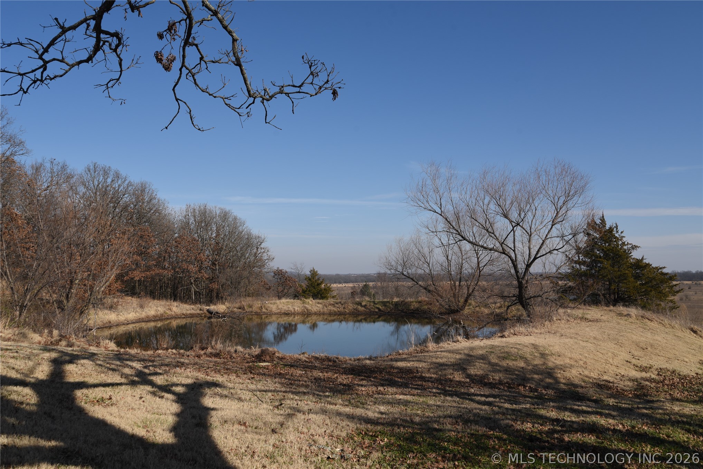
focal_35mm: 28
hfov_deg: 65.5
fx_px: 547
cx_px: 352
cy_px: 234
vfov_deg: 46.4
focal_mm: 28
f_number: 9
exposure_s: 1/320
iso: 100
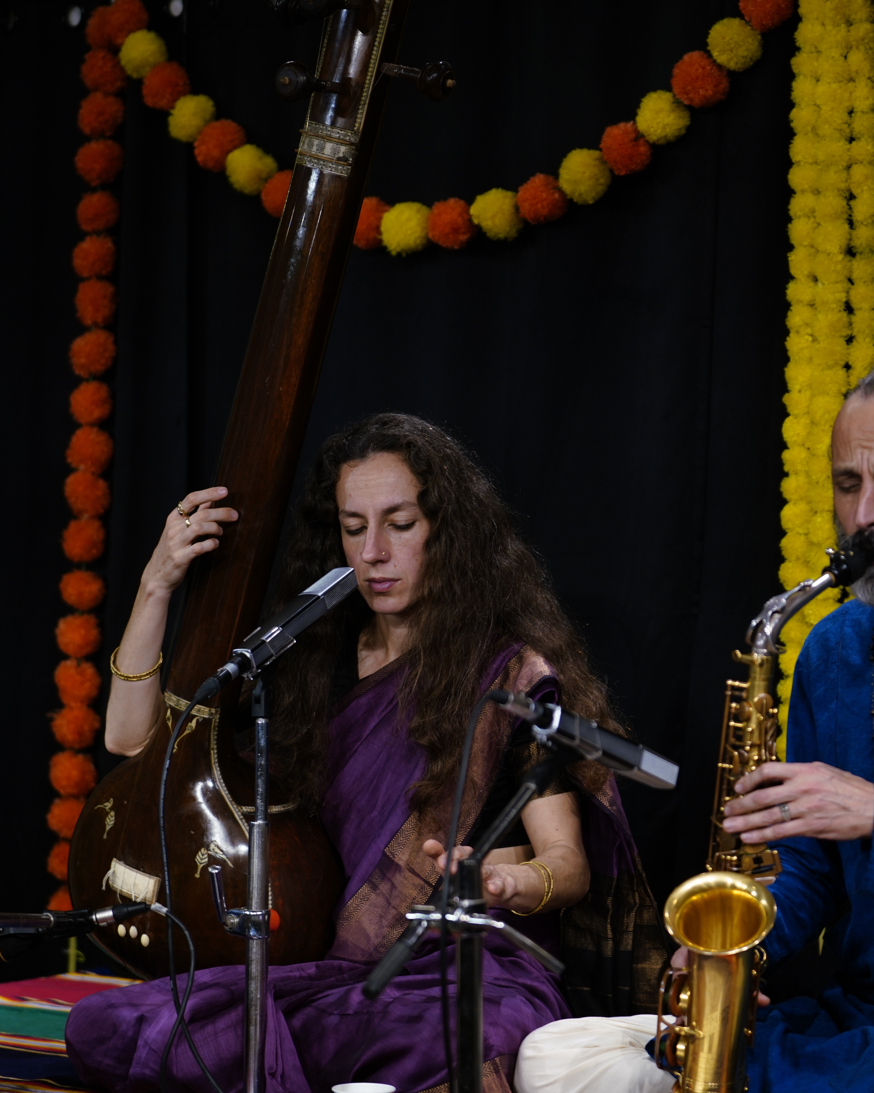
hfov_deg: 15.5
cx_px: 595
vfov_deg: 19.4
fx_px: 3201
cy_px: 546
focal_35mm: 99
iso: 320
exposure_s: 1/125
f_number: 2.8
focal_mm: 70
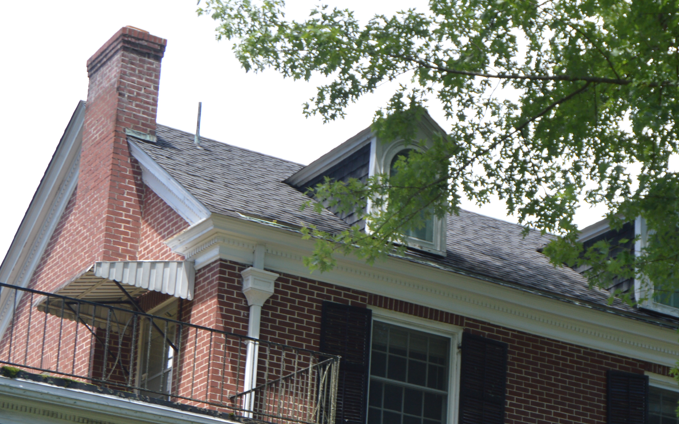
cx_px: 409
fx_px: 1887
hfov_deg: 20.4
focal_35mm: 102
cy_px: 414
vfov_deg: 12.7
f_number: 6.3
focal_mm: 34
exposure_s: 1/160
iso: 100
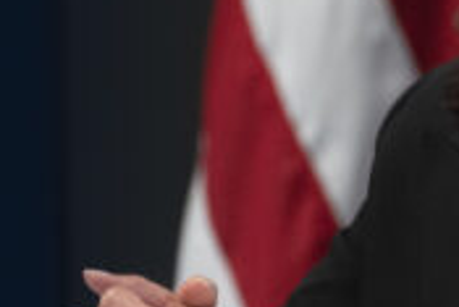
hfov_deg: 1.9
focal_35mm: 1061
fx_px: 13539
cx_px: 435
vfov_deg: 1.3
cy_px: 52
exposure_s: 1/125
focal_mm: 364
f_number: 5.6
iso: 3200
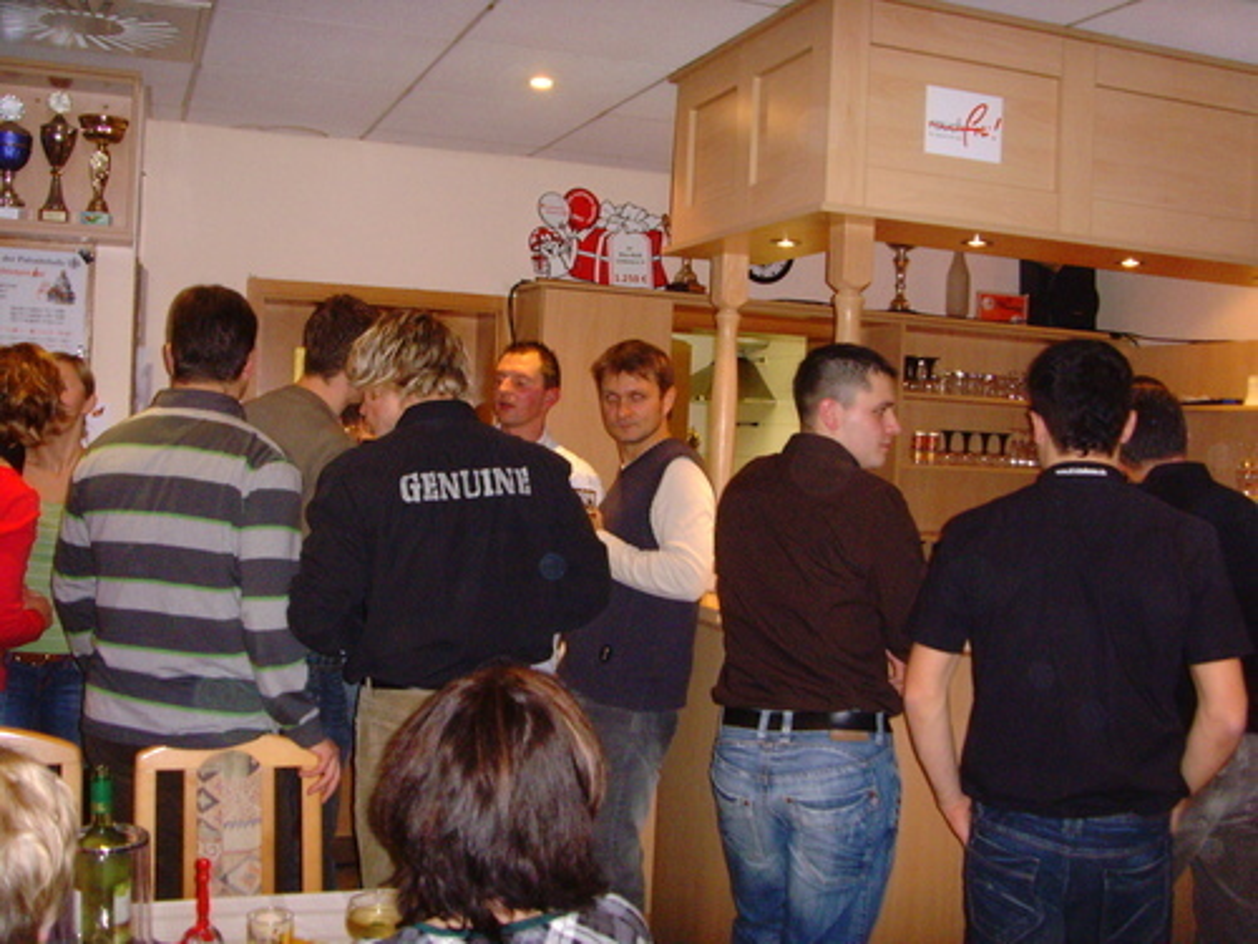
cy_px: 472
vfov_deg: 36.8
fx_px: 1417
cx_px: 629
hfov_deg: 47.9
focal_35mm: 39
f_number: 3.5
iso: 400
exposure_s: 1/45
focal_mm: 6.6
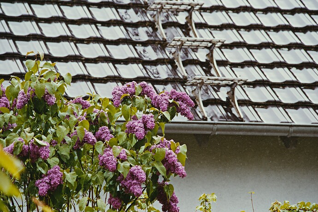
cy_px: 106
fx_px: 1836
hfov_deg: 9.9
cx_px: 159
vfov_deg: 6.6
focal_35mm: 208
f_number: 4
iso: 1000
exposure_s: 1/500
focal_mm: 208
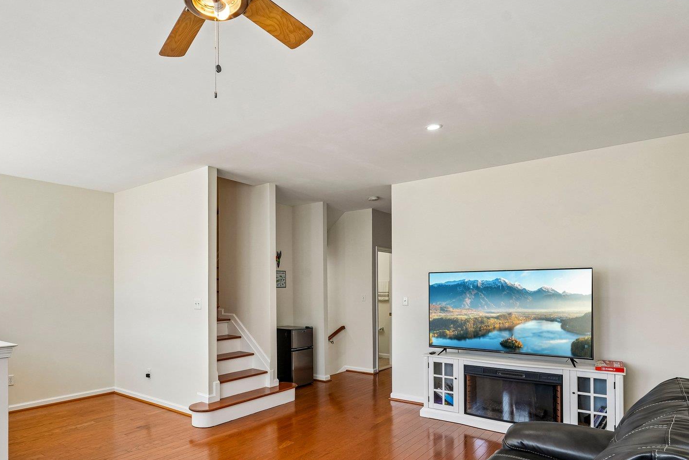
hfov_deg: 74.5
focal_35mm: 23
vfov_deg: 54.5
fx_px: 440
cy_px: 285
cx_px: 249
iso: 200
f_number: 8
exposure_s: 1/30
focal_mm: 16
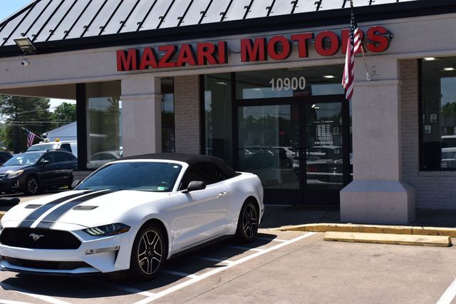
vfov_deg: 25.7
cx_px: 228
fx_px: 665
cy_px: 152
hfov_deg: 37.9
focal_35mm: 52
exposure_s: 1/500
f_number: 11
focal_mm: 35
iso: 360
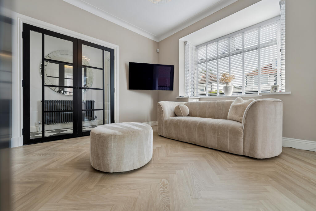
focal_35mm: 14
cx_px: 158
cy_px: 106
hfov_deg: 104.2
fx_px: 123
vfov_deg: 81.2
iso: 160
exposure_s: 1/60
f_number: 4
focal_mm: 14
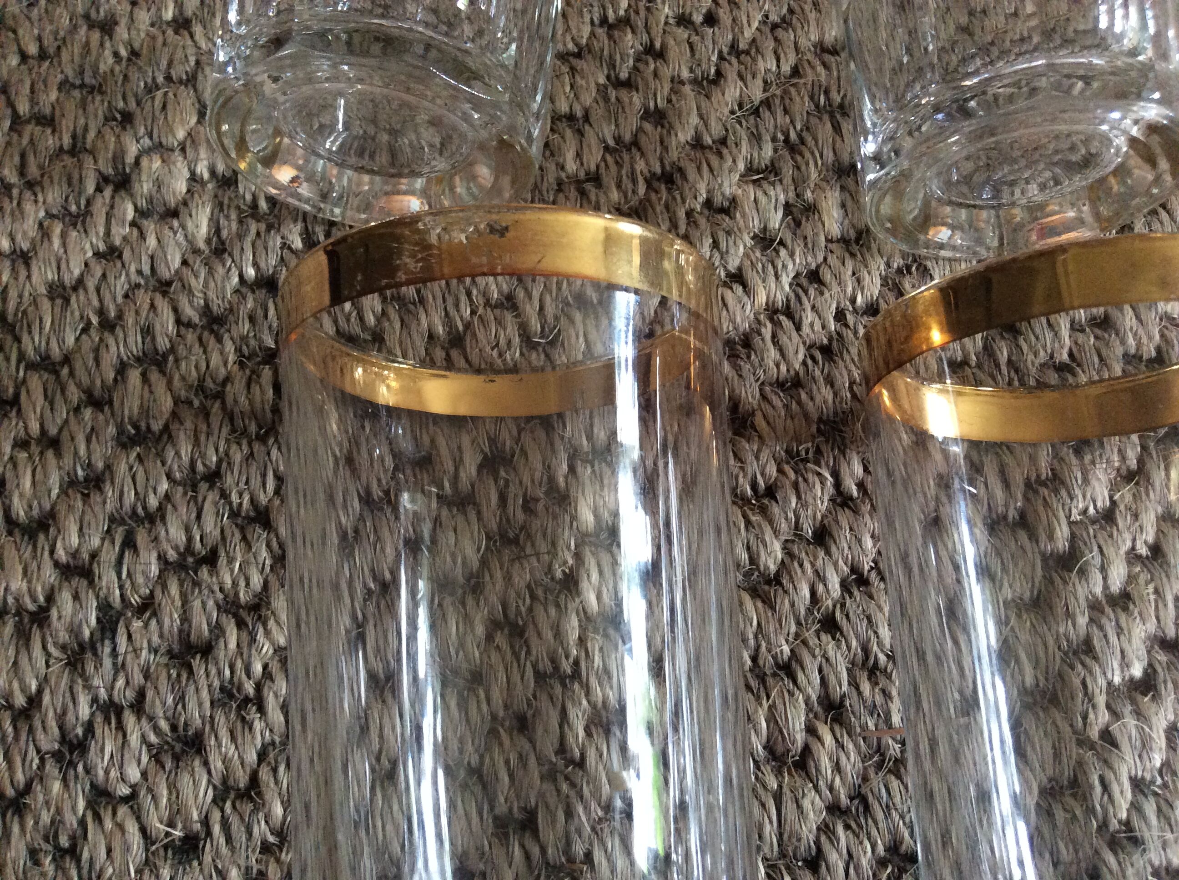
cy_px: 440
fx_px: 1088
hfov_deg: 56.9
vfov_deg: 44.1
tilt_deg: -69.5
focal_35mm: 32
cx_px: 590
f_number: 2.4
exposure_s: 1/25
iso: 250
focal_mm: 3.3
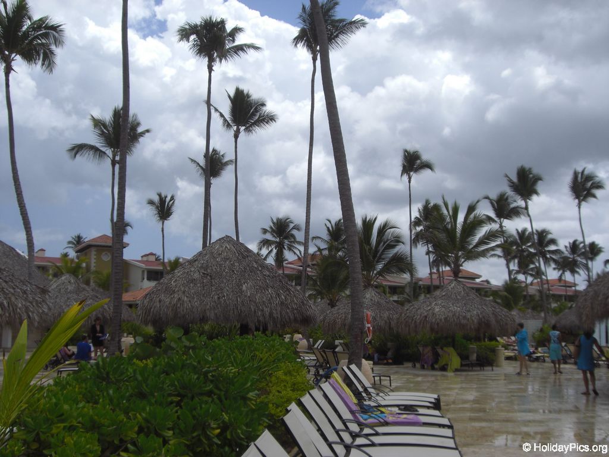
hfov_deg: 49.0
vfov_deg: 37.7
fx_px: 669
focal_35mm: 38
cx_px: 304
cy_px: 228
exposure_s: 1/250
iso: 64
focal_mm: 6.2
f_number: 8
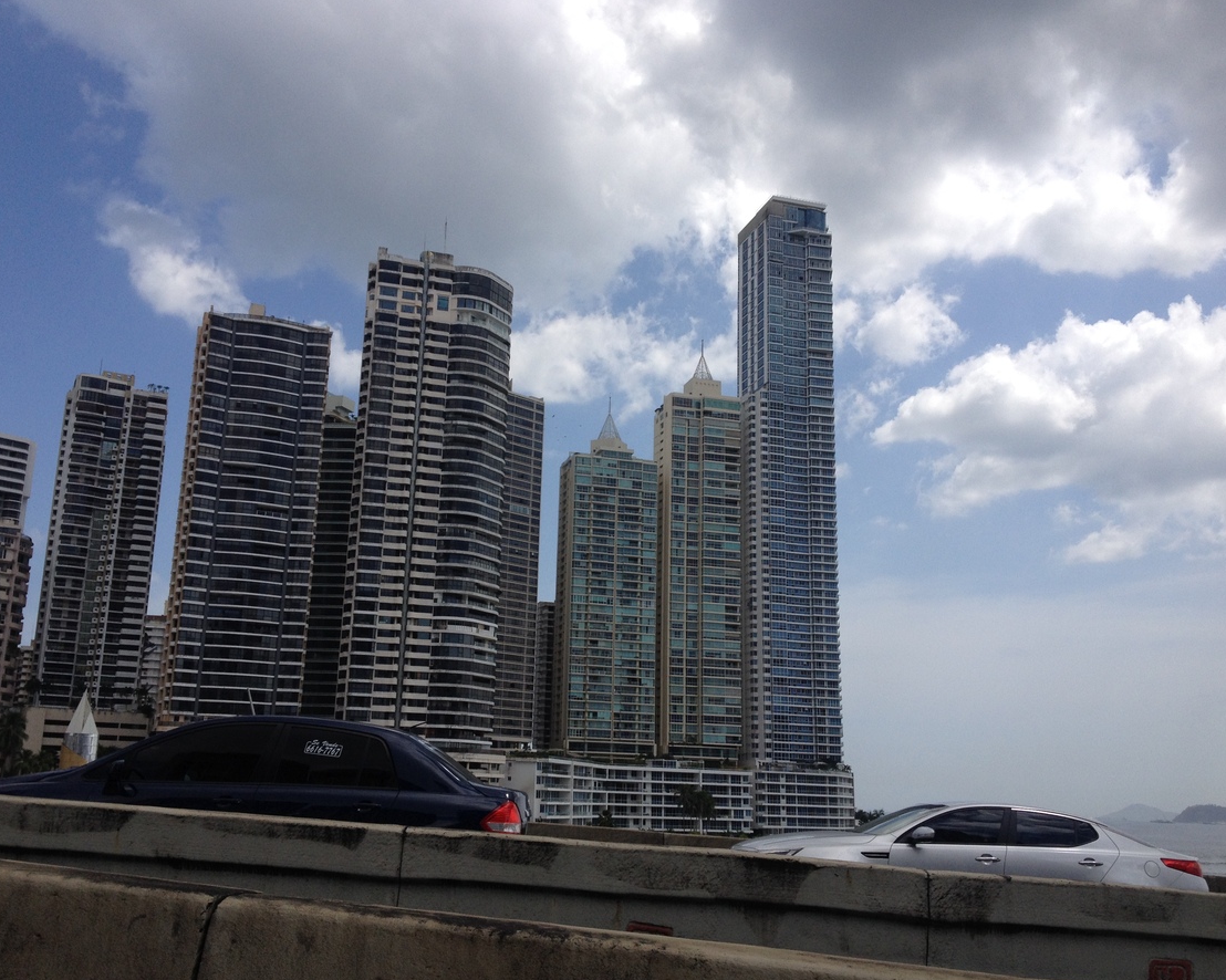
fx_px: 1342
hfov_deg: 49.1
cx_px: 621
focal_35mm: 37
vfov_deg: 40.1
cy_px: 491
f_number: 2.4
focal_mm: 4.28
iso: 50
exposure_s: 1/2304
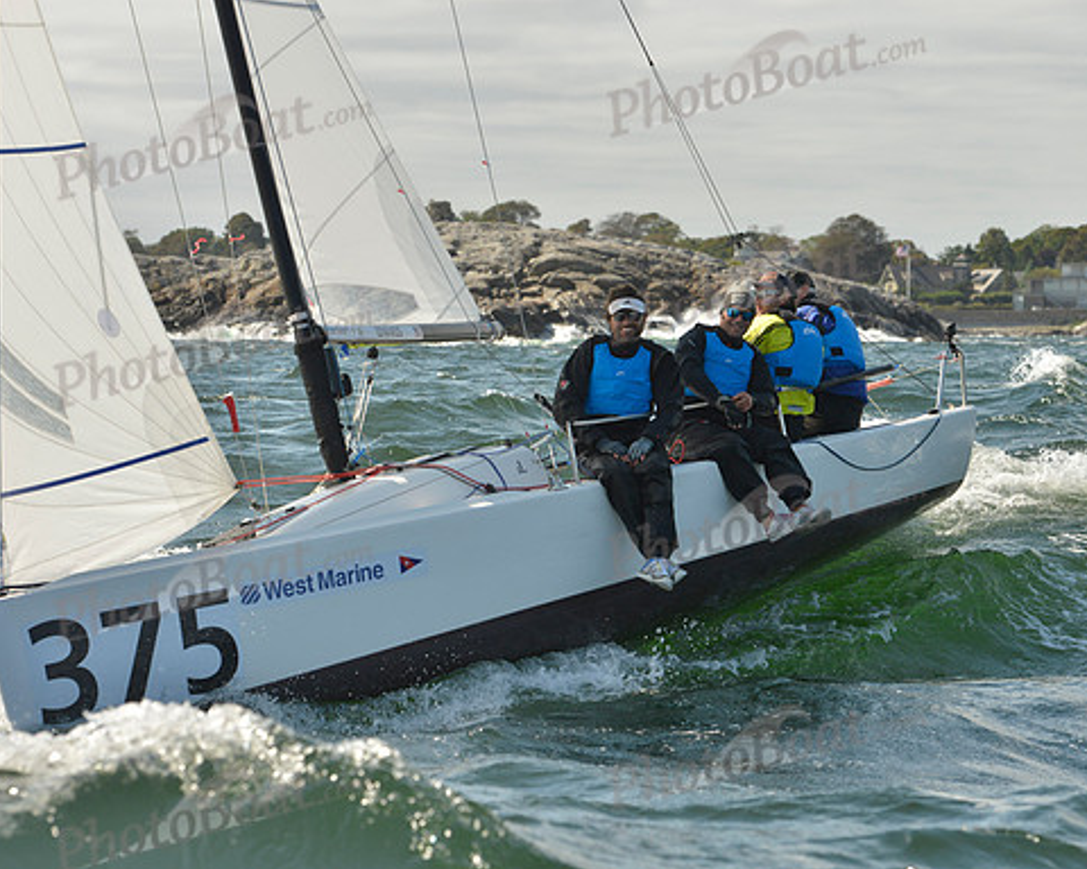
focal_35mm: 127
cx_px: 491
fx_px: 4086
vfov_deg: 12.1
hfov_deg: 15.2
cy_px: 436
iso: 400
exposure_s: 1/1600
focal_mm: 112
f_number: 8
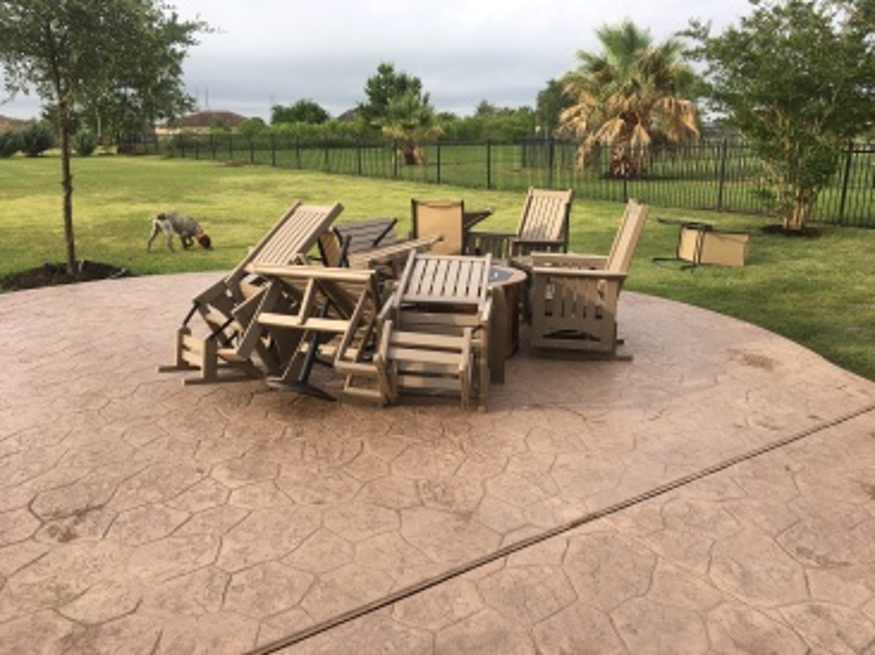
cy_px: 328
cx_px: 438
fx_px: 733
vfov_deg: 48.2
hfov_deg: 61.7
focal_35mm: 29
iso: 25
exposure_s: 1/368
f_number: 2.2
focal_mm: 4.15
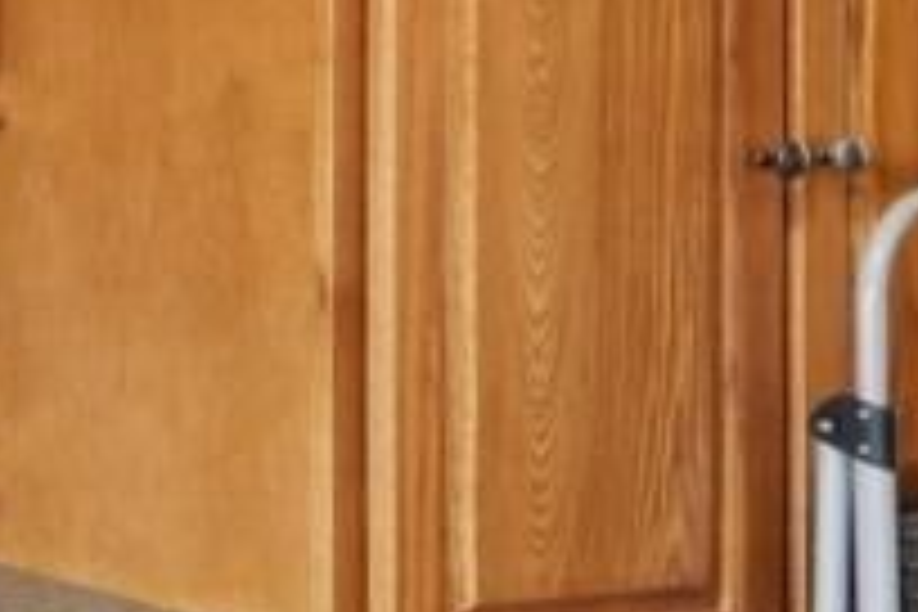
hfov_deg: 14.6
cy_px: -14
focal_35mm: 94
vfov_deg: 14.3
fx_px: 2397
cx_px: -1242
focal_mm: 16
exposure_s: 1/2.5
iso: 800
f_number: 8
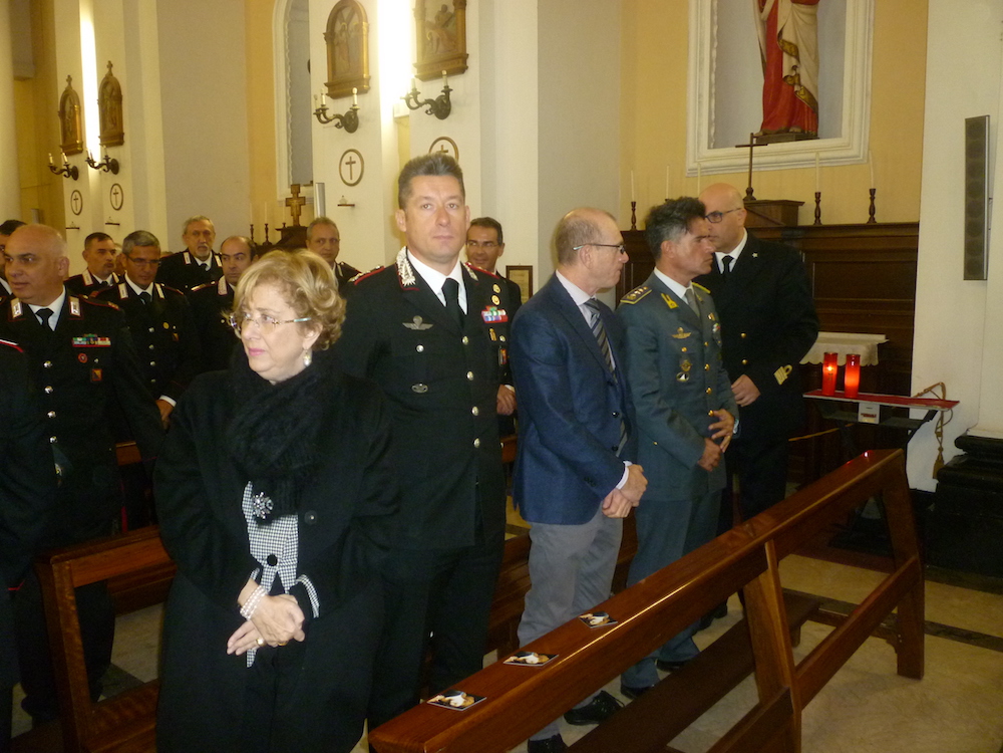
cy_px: 376
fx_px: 840
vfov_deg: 48.2
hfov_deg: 61.7
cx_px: 502
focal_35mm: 29
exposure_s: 1/30
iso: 400
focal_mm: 5.2
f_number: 3.3
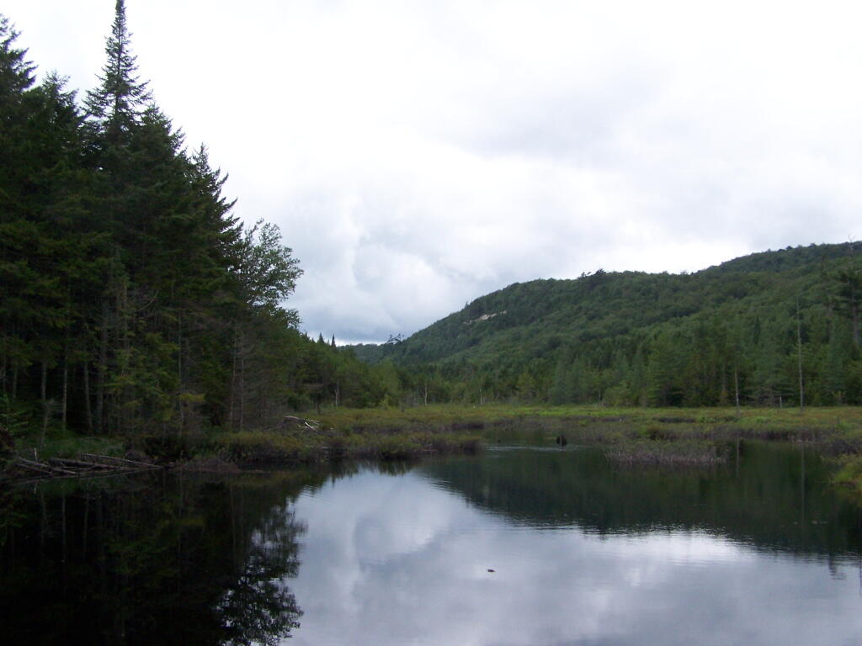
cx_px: 431
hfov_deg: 49.0
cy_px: 323
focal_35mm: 38
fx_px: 946
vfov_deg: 37.7
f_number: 4
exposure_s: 1/1000
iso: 200
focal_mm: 6.3
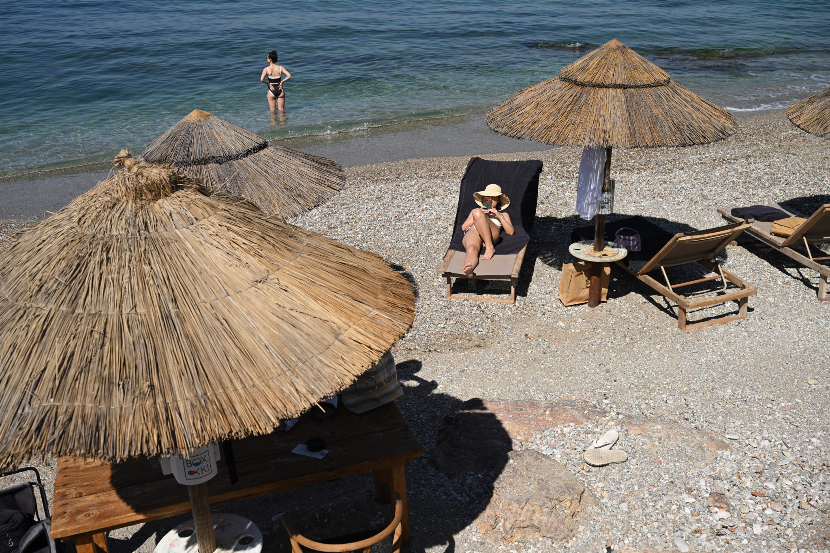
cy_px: 276
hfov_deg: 53.1
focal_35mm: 36
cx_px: 415
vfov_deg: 36.9
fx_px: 830
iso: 100
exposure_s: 1/1250
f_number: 5.6
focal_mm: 36
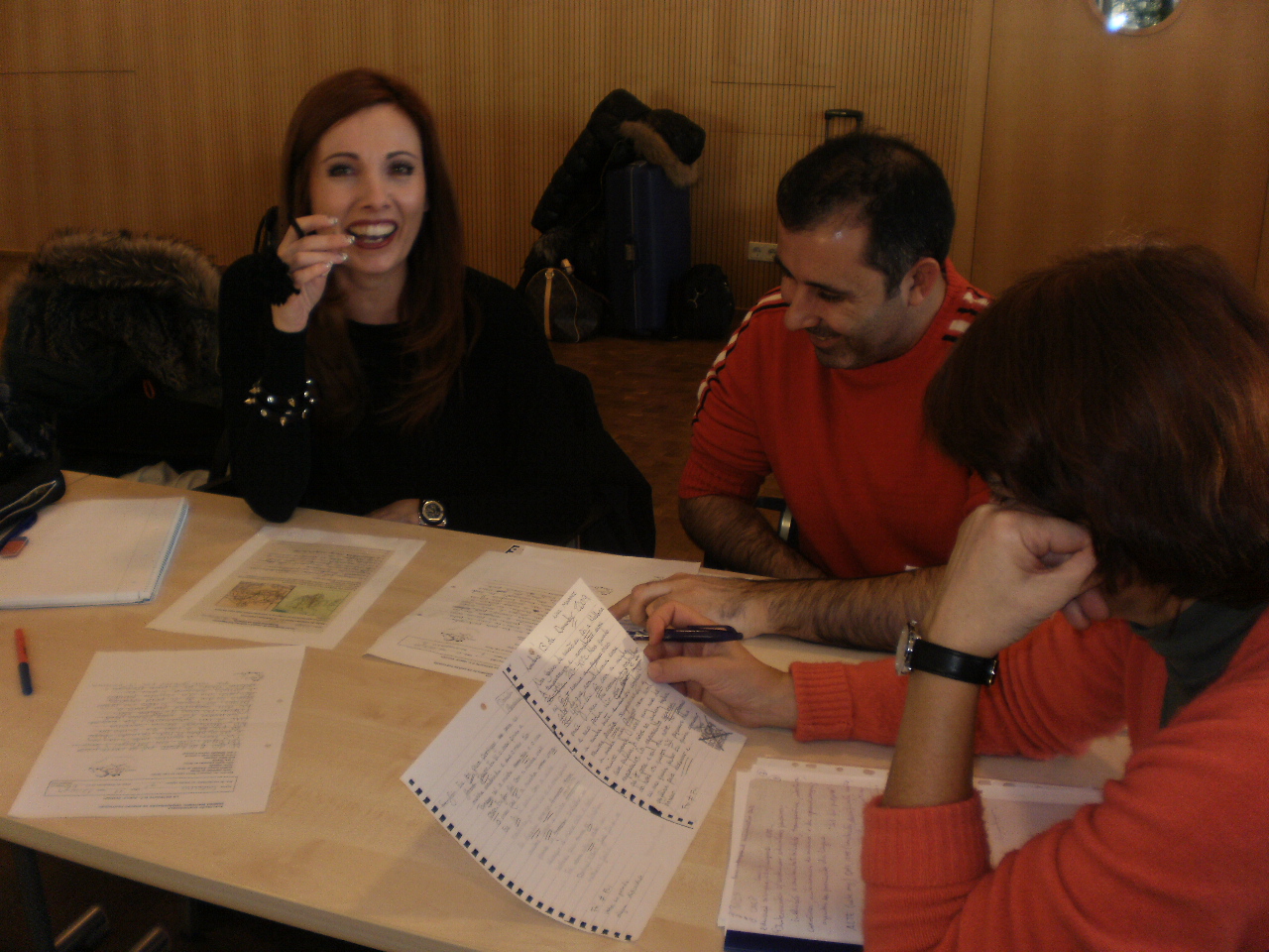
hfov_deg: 49.0
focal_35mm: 38
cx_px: 634
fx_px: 1393
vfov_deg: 37.7
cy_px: 476
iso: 100
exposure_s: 1/60
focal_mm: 6.3
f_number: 3.1
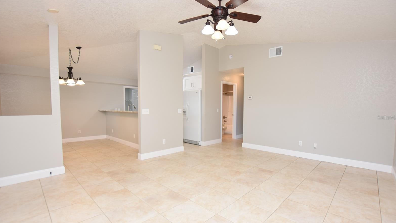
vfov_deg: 67.0
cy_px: 118
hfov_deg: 99.4
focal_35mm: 16
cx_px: 198
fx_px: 168
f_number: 4
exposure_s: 1/60
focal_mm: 10
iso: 250
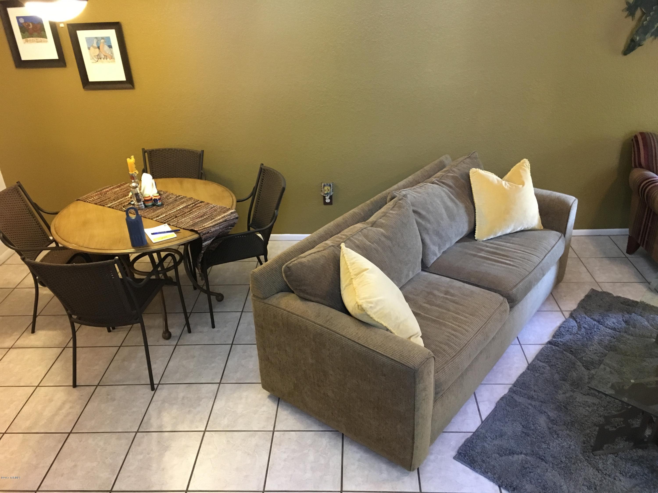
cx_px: 329
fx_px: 551
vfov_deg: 48.2
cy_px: 246
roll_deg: +3.3
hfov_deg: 61.7
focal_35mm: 29
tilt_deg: -28.8
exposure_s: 1/15
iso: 200
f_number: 2.2
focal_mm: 4.15
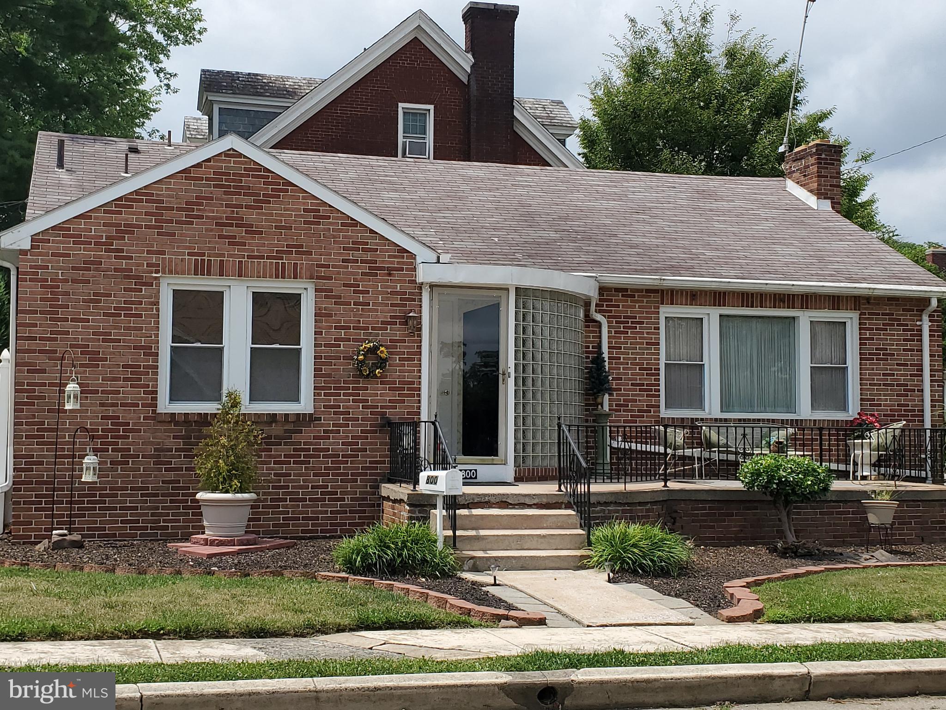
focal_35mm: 26
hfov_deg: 67.3
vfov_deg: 53.1
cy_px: 355
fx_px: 711
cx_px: 473
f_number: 2.4
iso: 50
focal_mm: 4.3
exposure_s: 1/1834
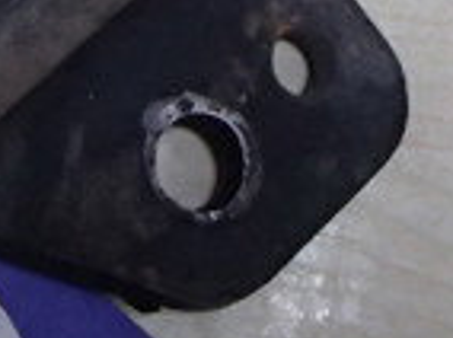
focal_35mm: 167
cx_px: -67
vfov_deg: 8.6
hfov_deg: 11.6
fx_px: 2182
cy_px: -234
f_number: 4.7
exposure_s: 1/40
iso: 800
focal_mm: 6.64
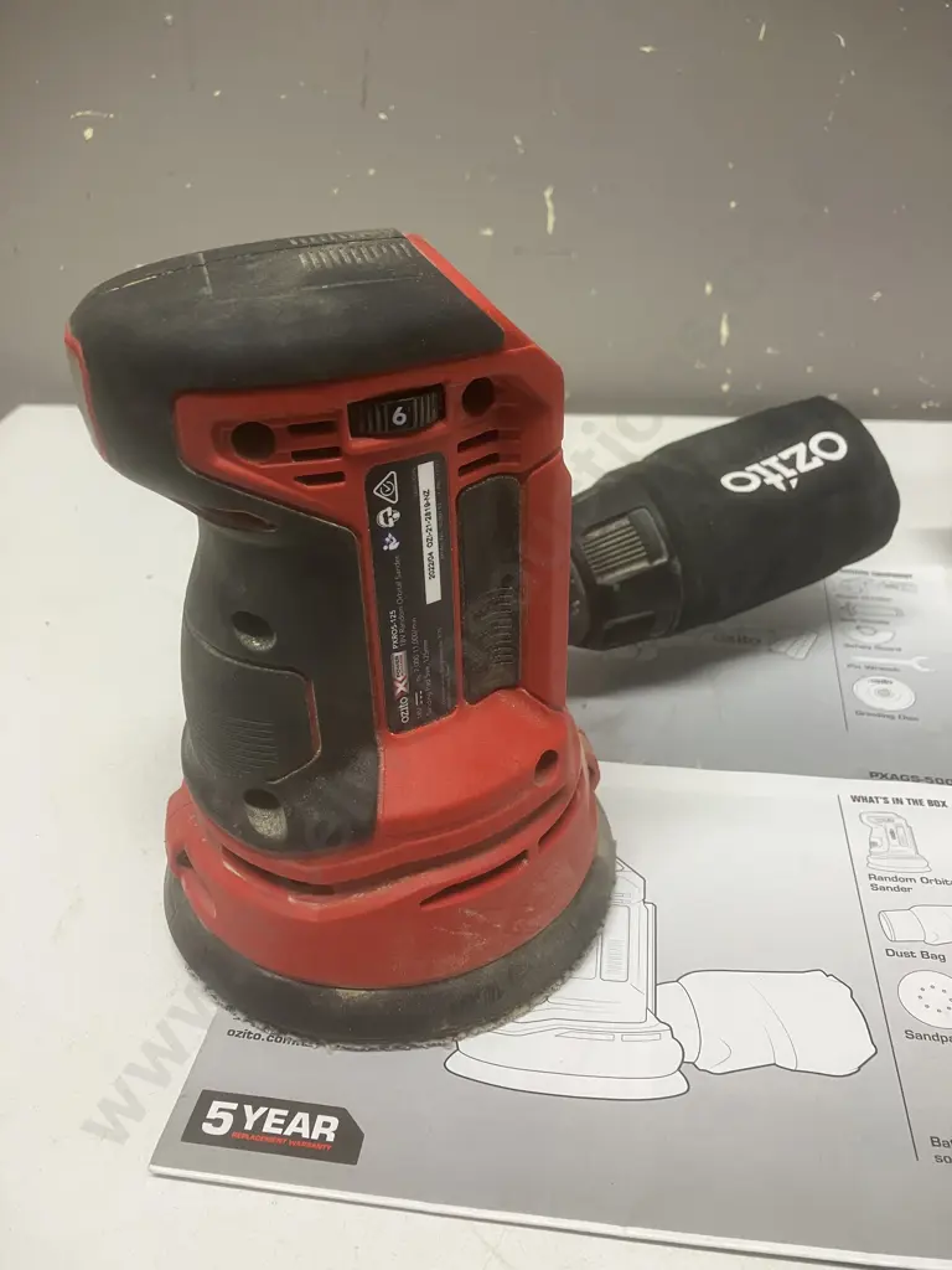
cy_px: 635
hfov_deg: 49.7
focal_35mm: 28
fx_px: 1027
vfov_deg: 63.4
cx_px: 476
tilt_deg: -31.7
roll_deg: +1.5
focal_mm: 3.99
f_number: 1.8
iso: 125
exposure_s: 1/50
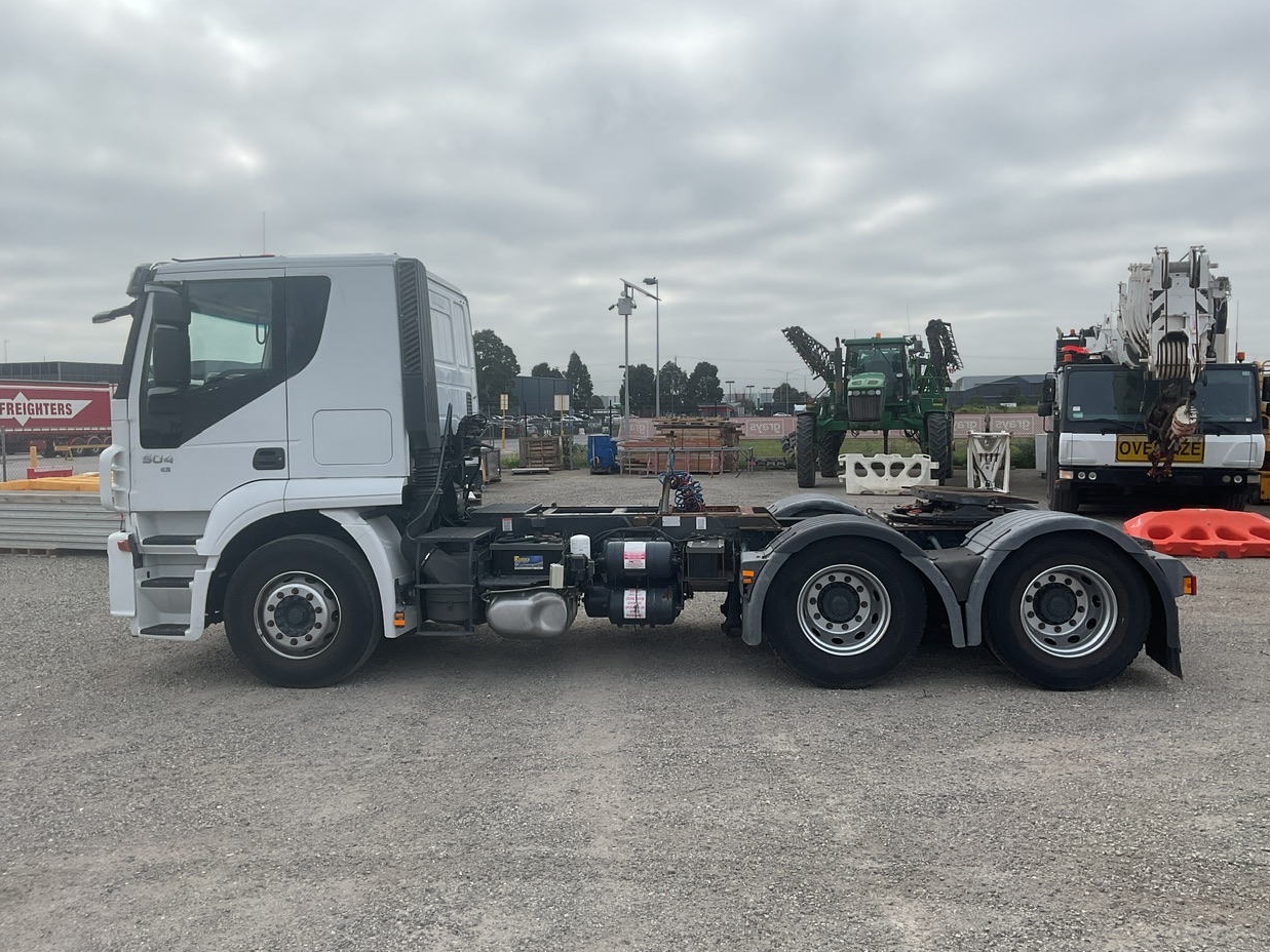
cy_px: 470
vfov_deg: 46.8
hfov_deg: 60.0
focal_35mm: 30
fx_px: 1101
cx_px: 643
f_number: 1.8
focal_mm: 3
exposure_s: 1/1377
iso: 16
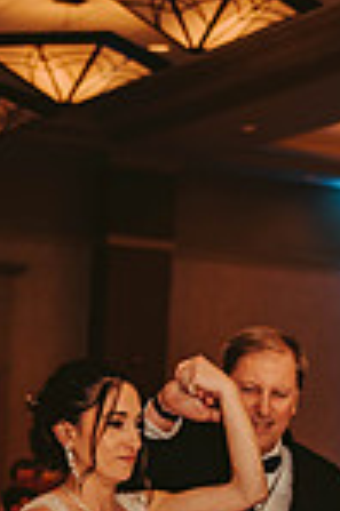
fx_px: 2059
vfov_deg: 13.7
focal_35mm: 145
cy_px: 658
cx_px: 206
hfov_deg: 9.4
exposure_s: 1/60
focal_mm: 48
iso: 500
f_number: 2.8
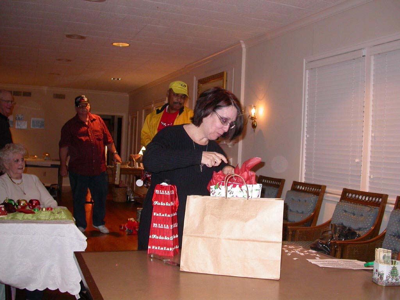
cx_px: 200
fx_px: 439
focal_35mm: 38
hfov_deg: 49.0
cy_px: 150
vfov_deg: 37.7
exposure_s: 1/60
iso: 200
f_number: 2.6
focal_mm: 7.85
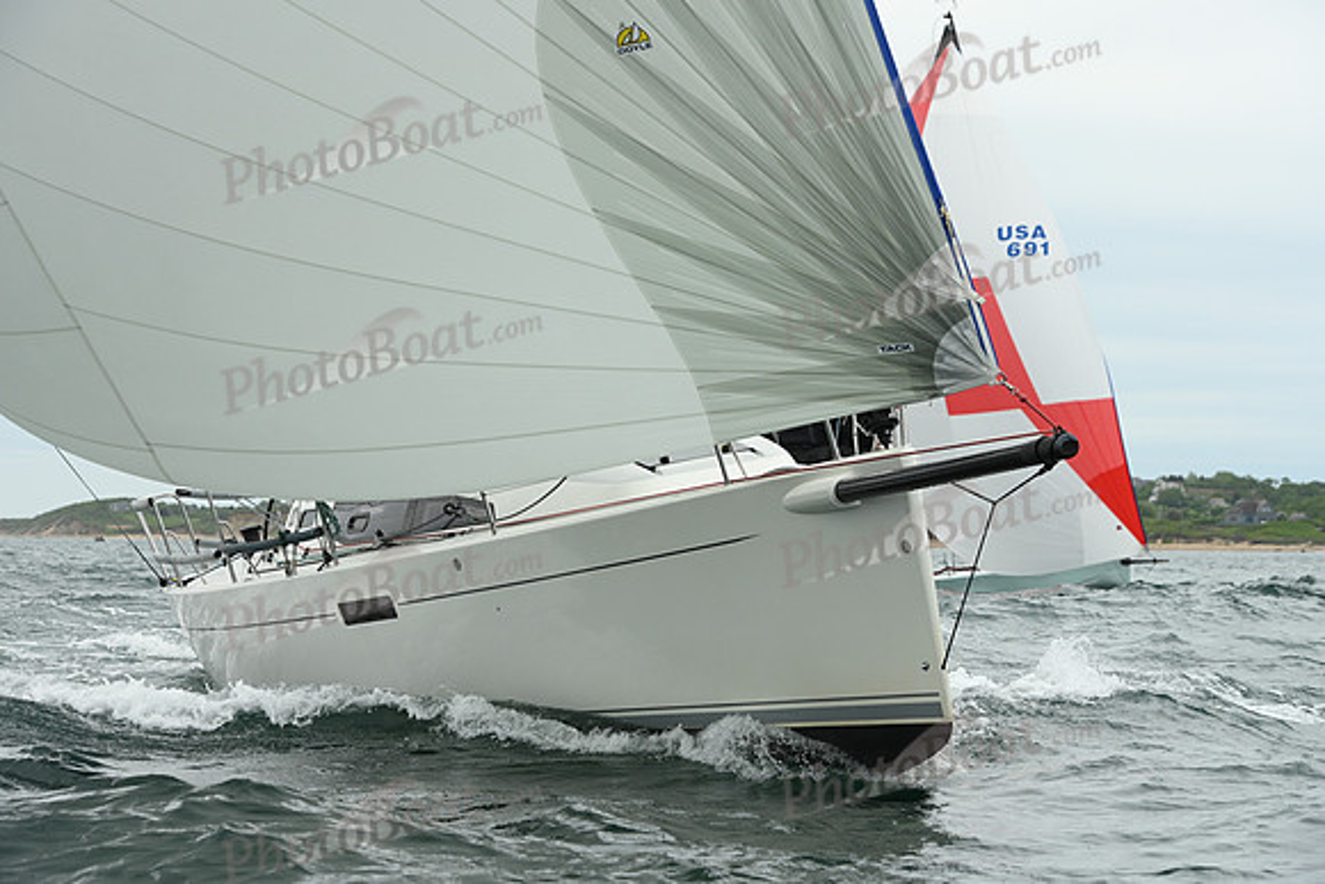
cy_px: 442
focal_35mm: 105
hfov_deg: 19.5
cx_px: 662
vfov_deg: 13.0
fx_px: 3865
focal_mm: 105
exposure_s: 1/800
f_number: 7.1
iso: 400
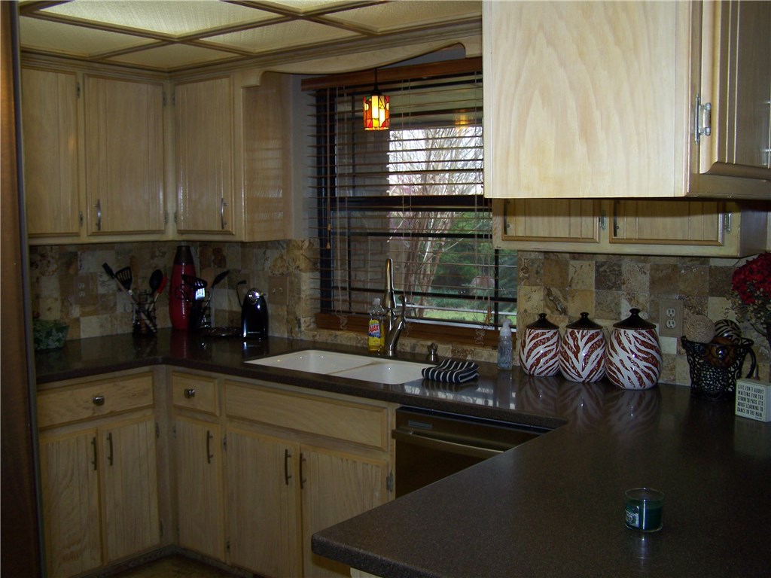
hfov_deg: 49.0
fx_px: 846
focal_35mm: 38
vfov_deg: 37.7
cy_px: 289
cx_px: 386
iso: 80
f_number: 2.8
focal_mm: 6.3
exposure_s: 1/60
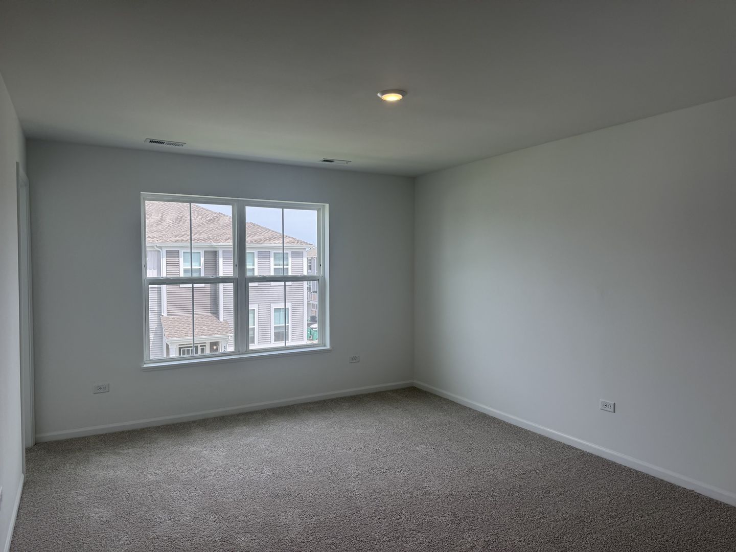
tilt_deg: -2.2
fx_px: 510
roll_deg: -0.1
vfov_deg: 56.8
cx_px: 368
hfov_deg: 71.6
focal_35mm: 24
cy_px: 276
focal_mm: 6.76
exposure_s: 1/615
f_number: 1.78
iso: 80
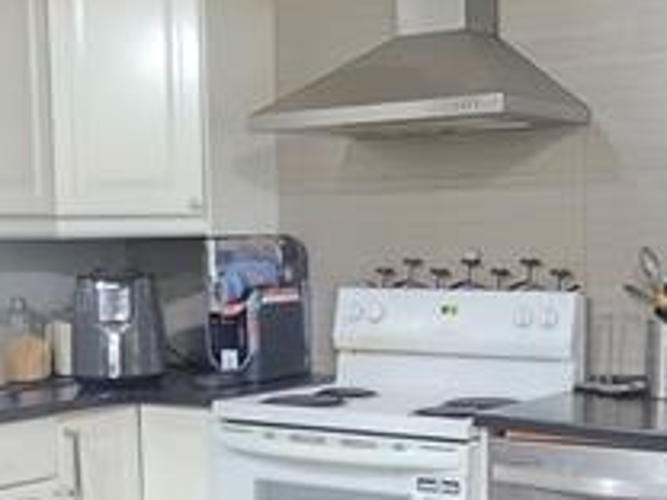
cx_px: 382
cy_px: 426
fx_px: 1233
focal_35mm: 64
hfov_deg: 30.2
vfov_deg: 22.5
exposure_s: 1/60
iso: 1000
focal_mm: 2.2
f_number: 1.9
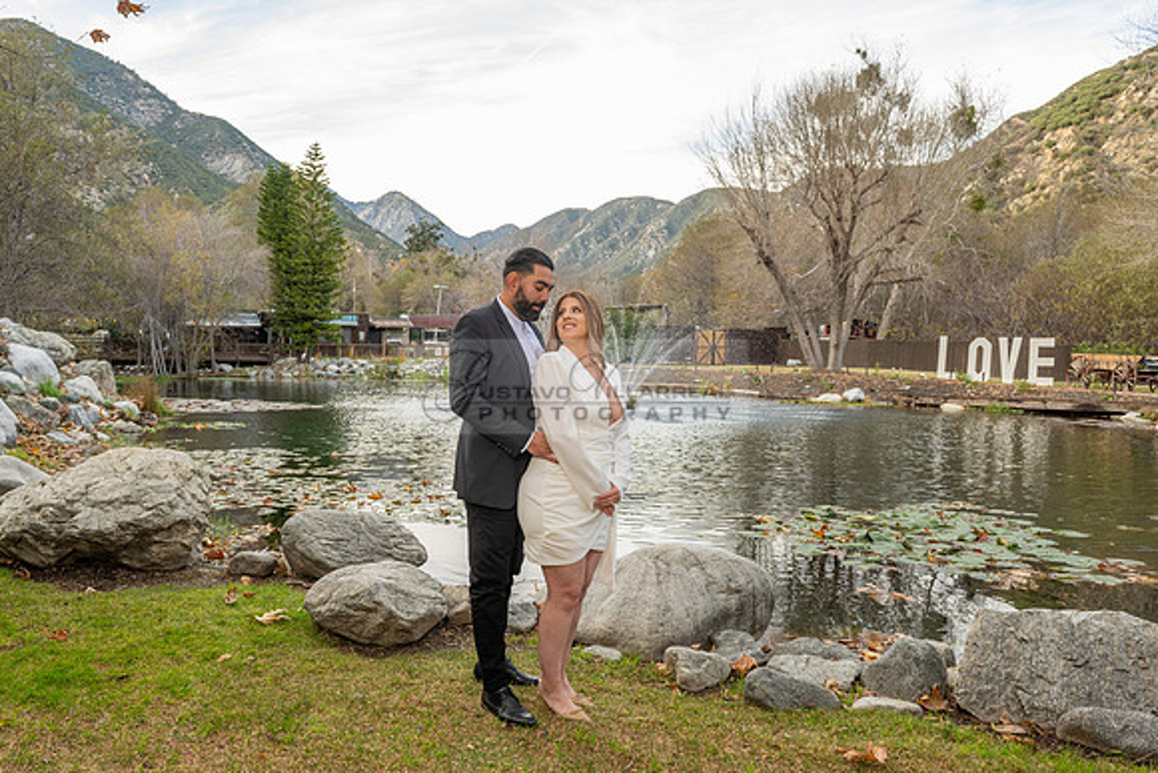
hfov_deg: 66.2
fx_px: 882
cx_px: 497
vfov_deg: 47.2
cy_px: 442
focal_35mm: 27
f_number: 5.6
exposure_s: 1/125
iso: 200
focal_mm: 24
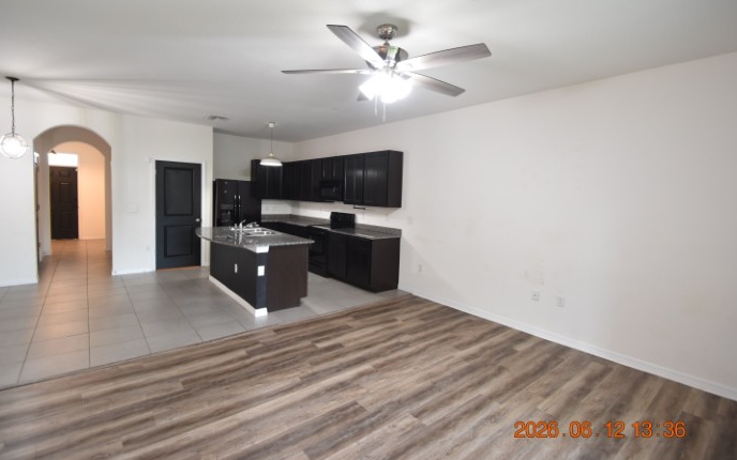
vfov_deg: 71.1
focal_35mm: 16
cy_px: 212
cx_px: 373
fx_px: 321
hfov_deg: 97.8
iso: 800
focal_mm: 10
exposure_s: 1/30
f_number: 3.5
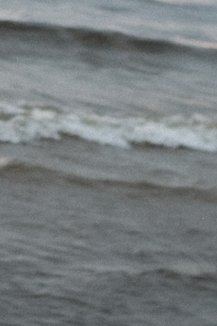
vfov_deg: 8.0
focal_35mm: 255
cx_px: -477
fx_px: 2307
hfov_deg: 5.1
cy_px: -32
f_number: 2.8
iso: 320
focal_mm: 23
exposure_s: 1/240
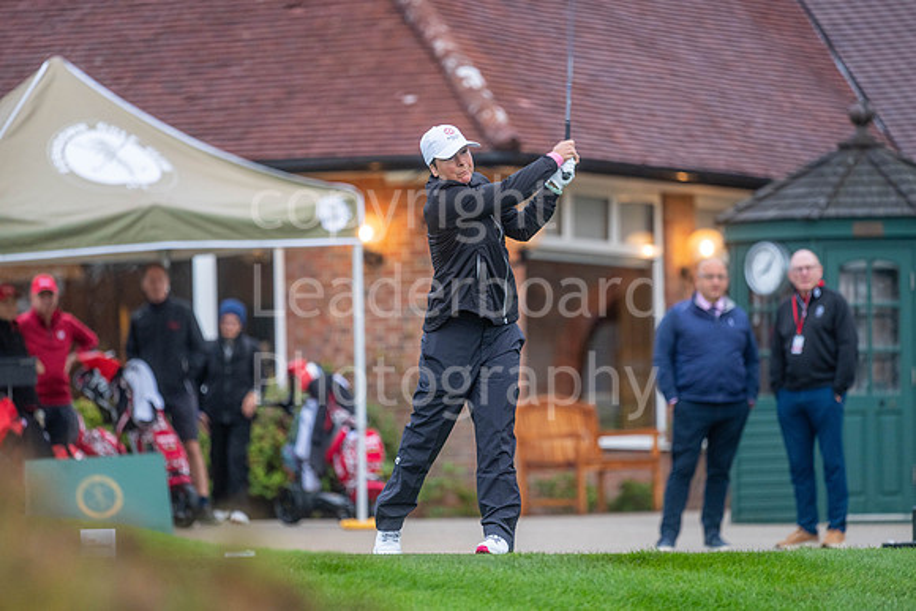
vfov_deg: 4.6
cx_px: 458
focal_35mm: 300
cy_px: 306
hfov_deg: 6.9
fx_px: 7635
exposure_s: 1/250
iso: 1000
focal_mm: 300
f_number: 4.5
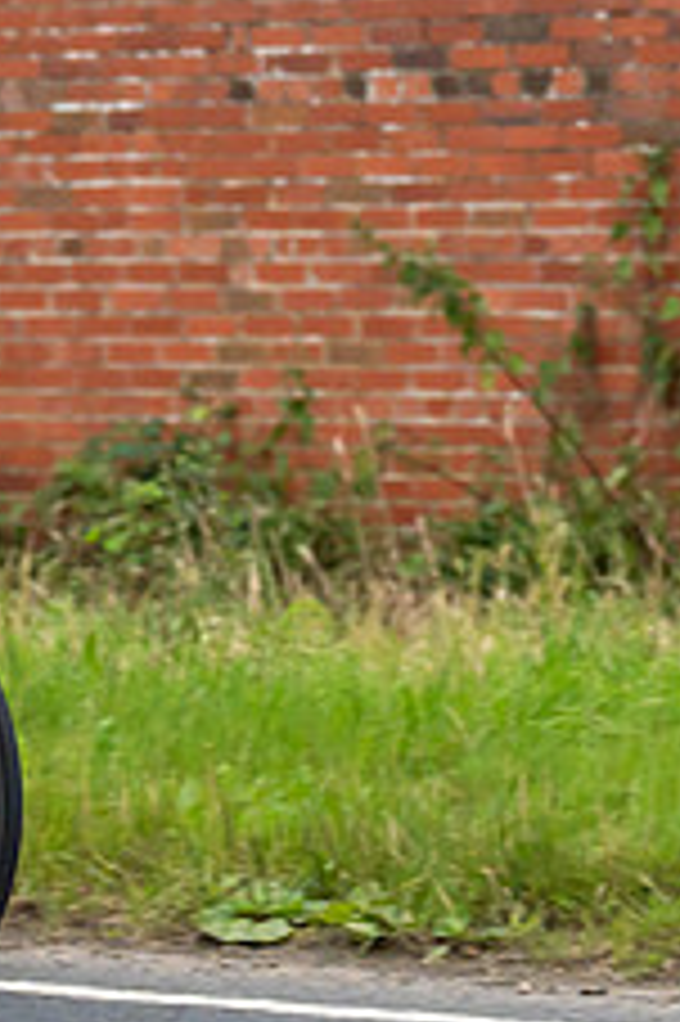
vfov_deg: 6.5
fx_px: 8938
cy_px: 198
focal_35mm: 315
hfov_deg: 4.3
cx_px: -401
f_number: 3.2
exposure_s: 1/800
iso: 1000
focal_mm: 79
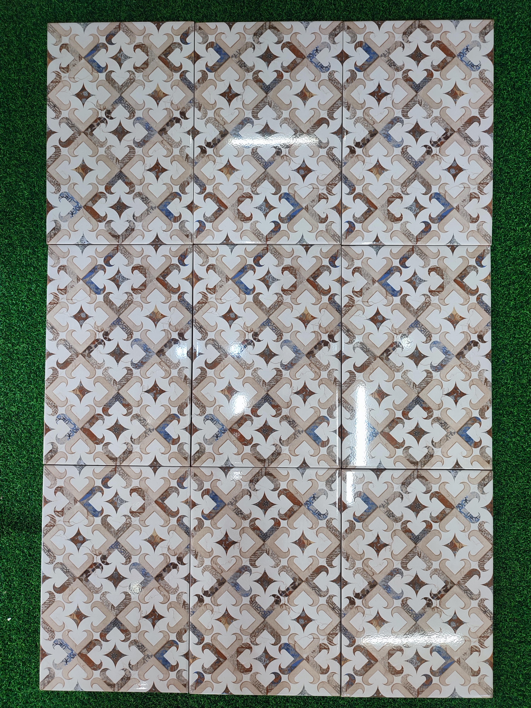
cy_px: 354
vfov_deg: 69.4
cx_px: 266
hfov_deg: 54.9
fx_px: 511
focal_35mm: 25
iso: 206
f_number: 1.9
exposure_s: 1/33
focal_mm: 6.04
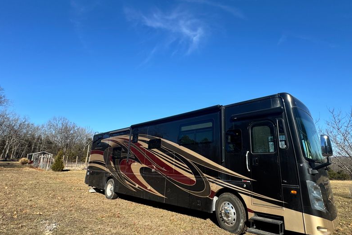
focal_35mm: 19
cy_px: 114
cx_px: 191
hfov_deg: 86.7
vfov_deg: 64.5
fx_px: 186
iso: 50
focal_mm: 2.22
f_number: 2.2
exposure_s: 1/1449
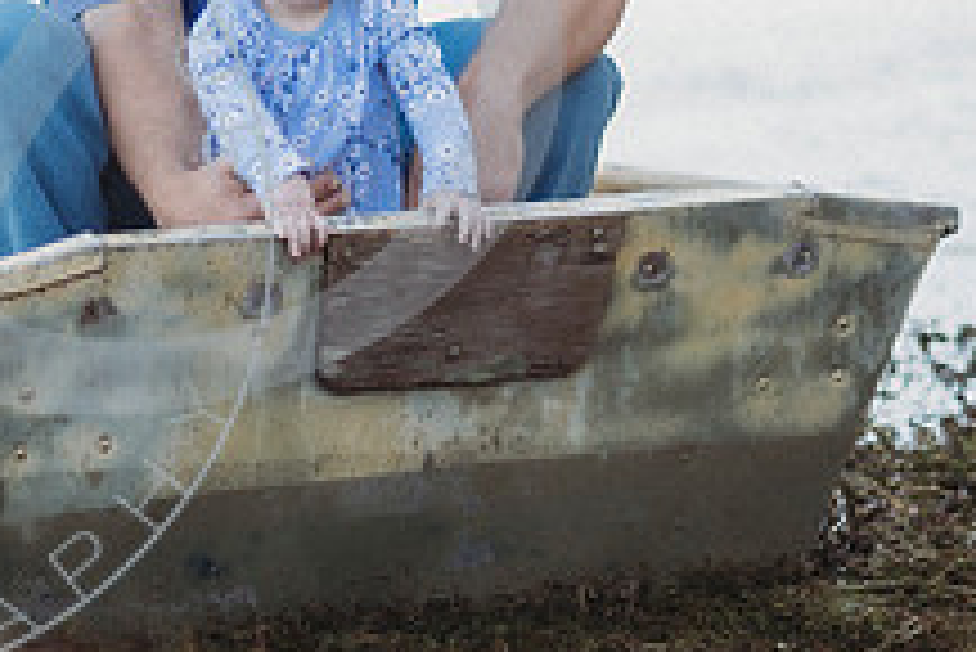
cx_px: 65
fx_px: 6402
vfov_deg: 5.8
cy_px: -147
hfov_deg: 8.7
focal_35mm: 236
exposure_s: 1/500
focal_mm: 85
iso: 100
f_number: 2.8
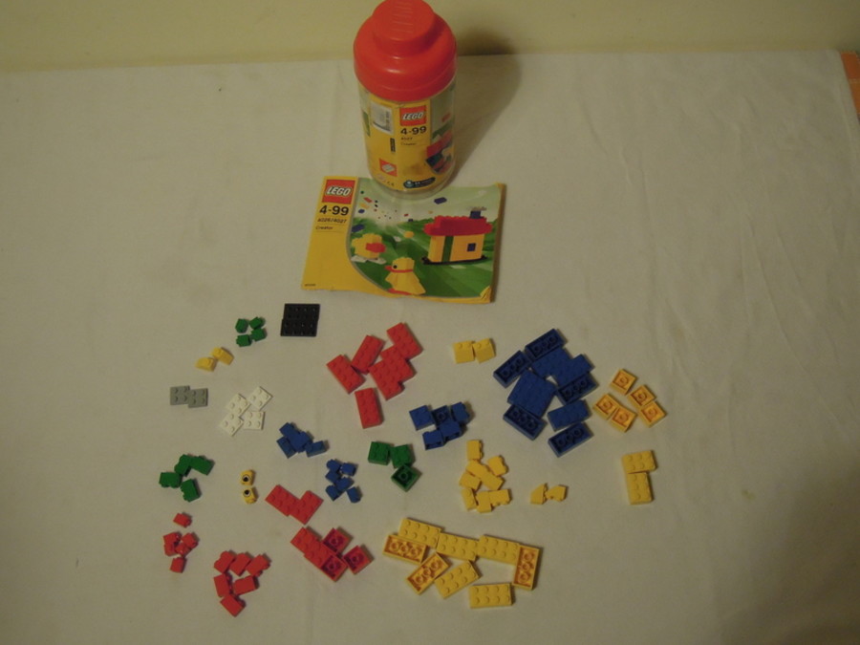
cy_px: 322
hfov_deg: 52.6
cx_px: 430
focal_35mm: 35
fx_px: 870
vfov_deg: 40.7
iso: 800
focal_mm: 6.3
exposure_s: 1/80
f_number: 3.2
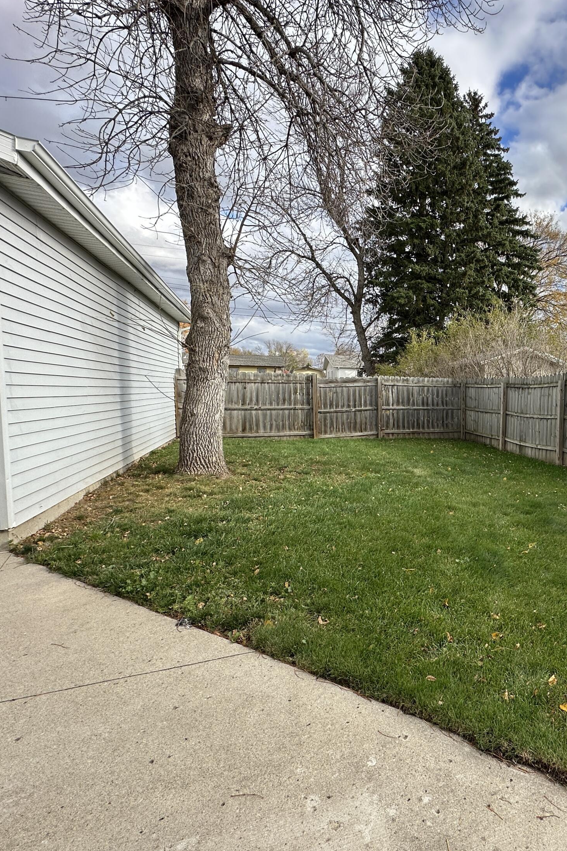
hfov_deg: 55.7
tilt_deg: -4.0
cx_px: 483
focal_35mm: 20
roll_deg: -0.6
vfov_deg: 84.0
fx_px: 472
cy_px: 428
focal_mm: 2.22
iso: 40
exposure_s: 1/553
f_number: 2.2
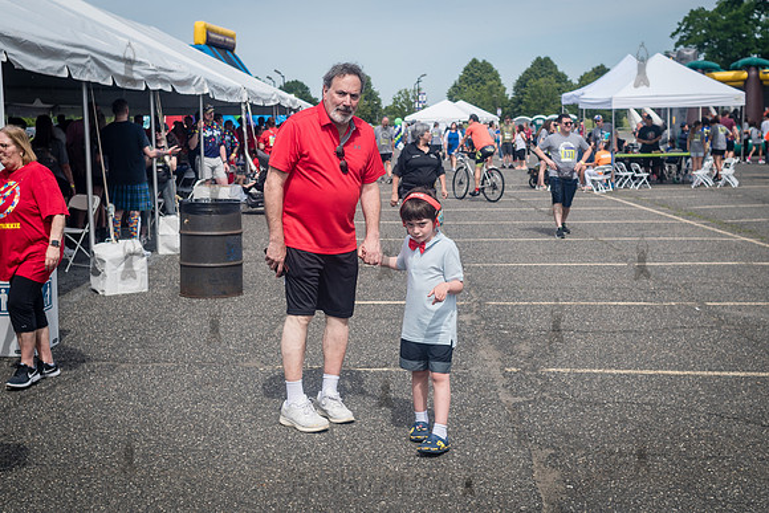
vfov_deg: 25.9
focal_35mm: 52
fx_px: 1116
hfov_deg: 38.0
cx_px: 360
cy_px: 260
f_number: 4.5
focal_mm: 35
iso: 200
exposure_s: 1/1600
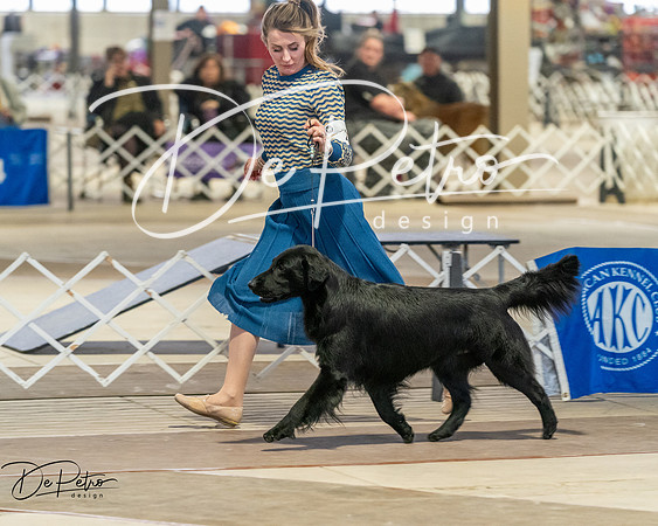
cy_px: 263
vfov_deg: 7.9
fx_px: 3793
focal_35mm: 195
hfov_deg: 9.9
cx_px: 329
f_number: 3.5
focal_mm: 173
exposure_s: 1/250
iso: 6400
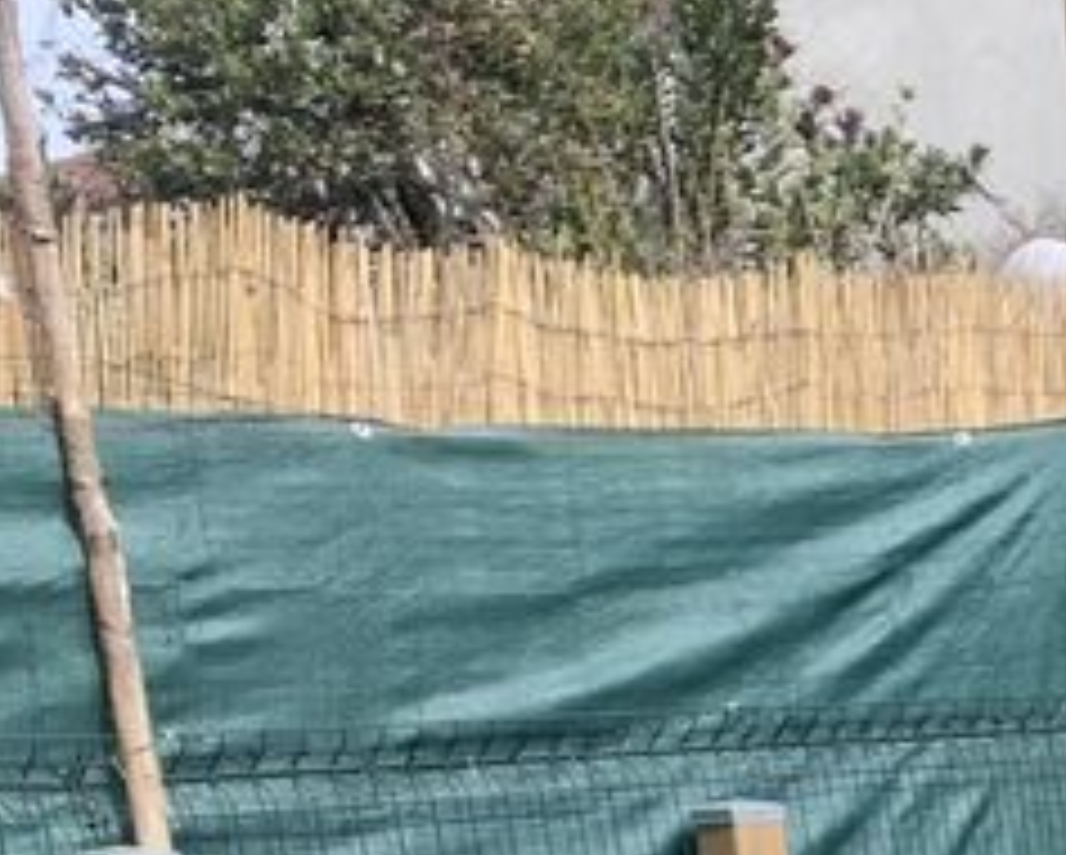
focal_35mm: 107
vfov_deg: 13.6
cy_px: 1292
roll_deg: +4.1
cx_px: 2056
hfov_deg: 15.0
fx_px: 3379
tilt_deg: -9.1
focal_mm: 4.25
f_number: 1.8
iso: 25
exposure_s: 1/431
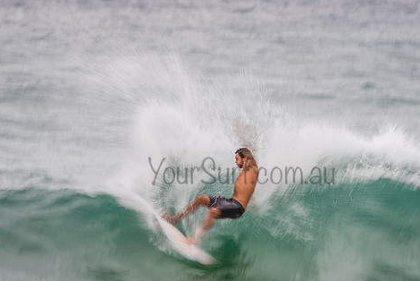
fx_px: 7202
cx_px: 240
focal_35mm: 617
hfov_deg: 3.3
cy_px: 163
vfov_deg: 2.2
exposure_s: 1/20
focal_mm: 500
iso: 64
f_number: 11
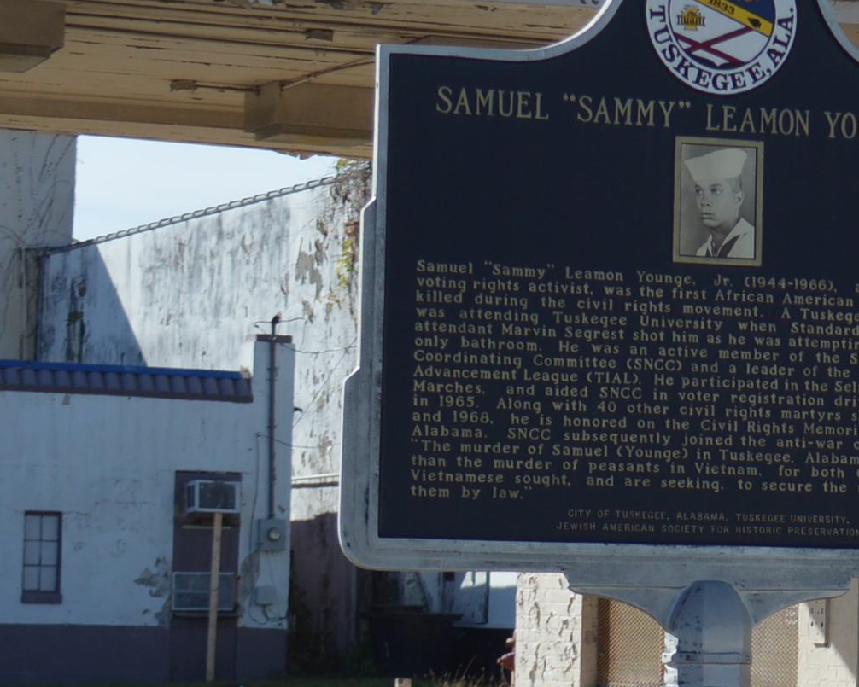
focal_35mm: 164
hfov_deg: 11.5
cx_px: 1008
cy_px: 449
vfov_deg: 9.4
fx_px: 4170
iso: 100
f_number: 4.2
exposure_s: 1/1000
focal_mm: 26
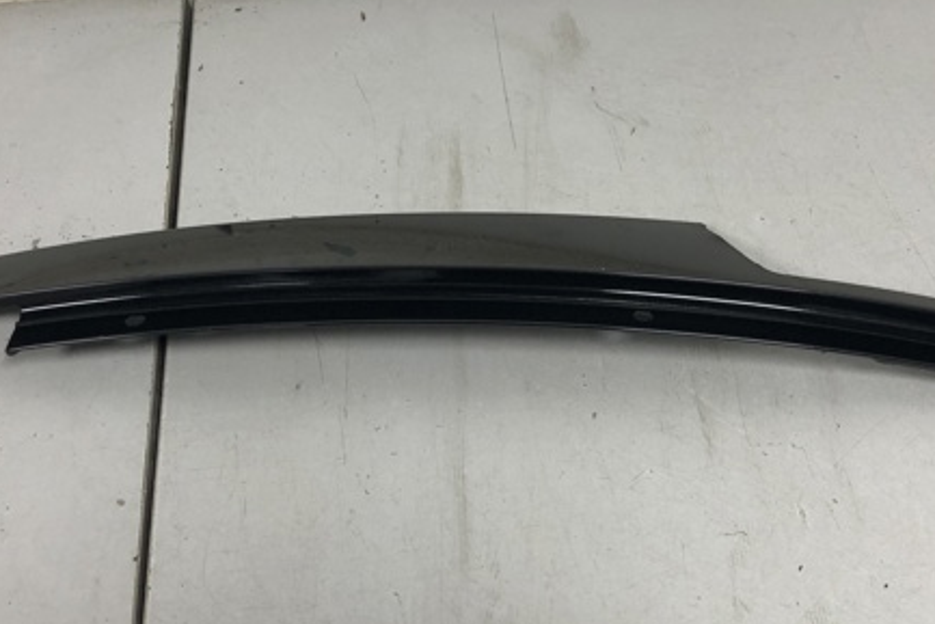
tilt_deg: -52.8
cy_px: 294
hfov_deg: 45.4
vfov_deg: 31.2
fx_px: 1117
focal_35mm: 43
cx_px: 505
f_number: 1.8
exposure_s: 1/33
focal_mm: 4
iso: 40
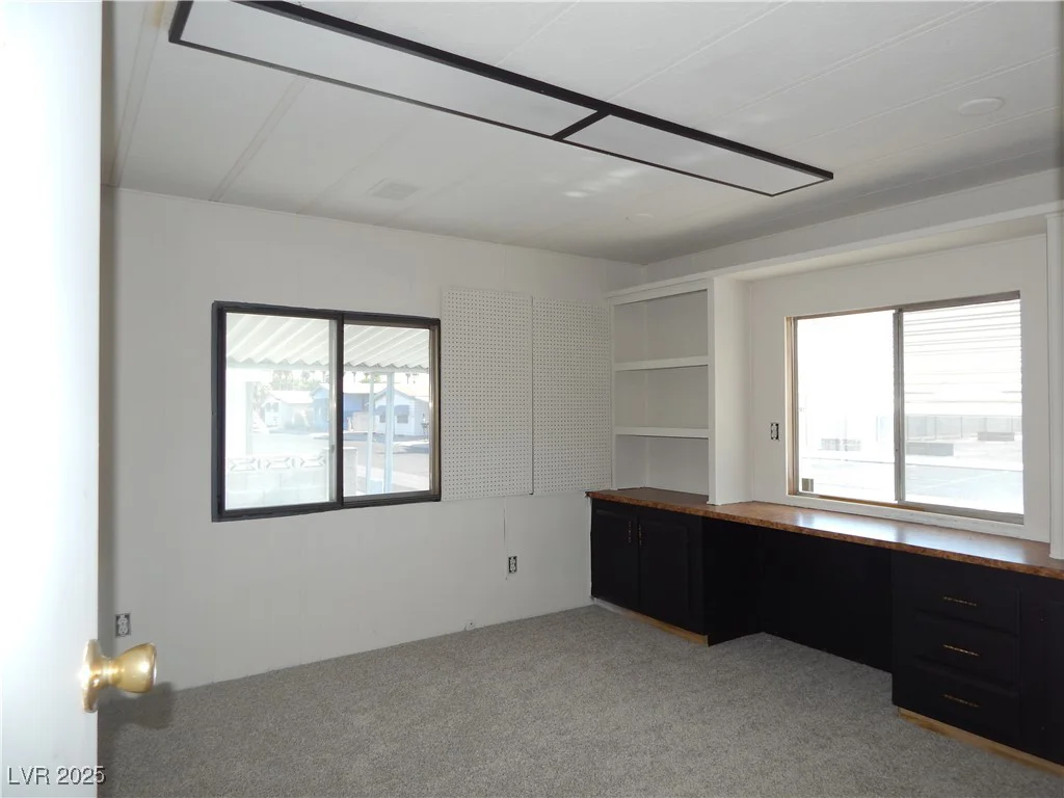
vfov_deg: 58.9
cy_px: 399
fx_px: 707
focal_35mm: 23
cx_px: 532
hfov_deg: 73.9
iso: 125
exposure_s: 1/50
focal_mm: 4
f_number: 3
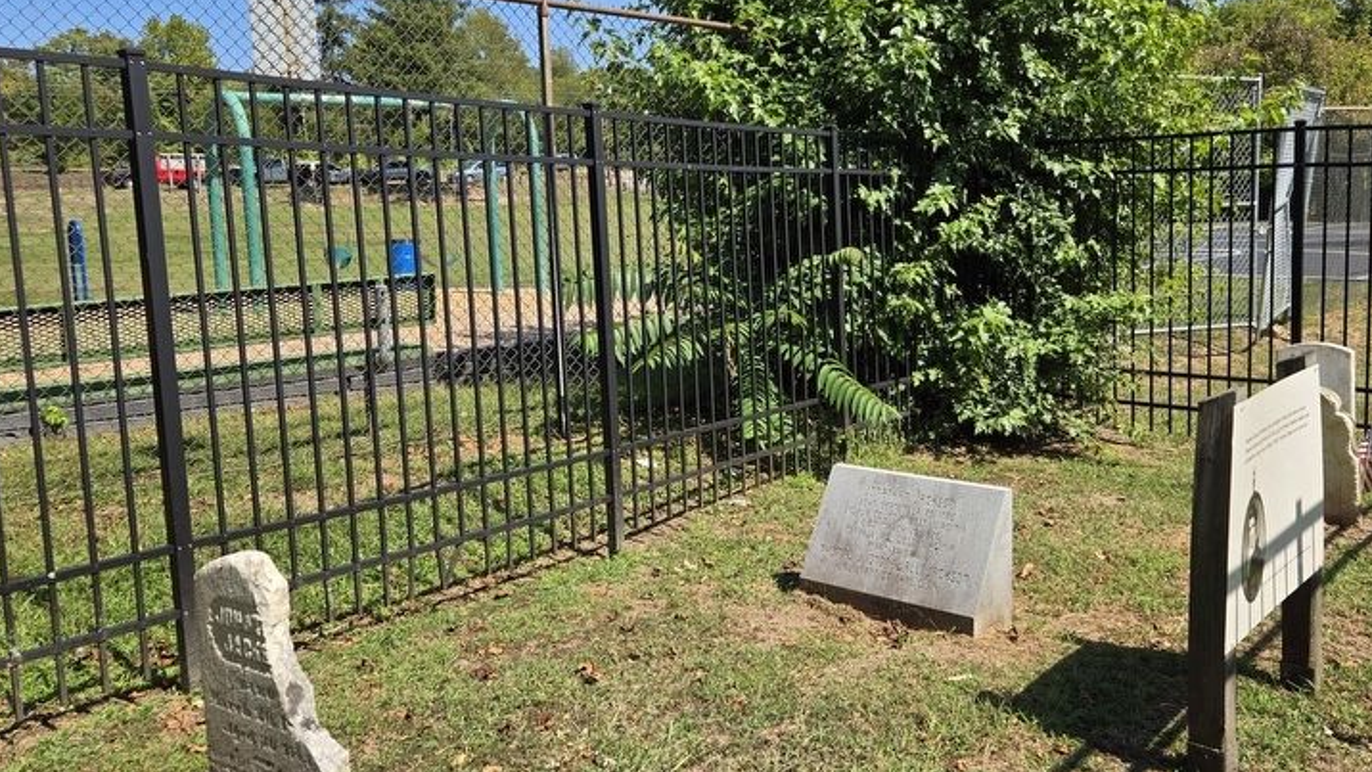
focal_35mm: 28
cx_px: 652
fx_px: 1019
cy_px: 399
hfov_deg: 67.9
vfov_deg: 41.5
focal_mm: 5.4
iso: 25
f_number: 1.8
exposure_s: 1/1501
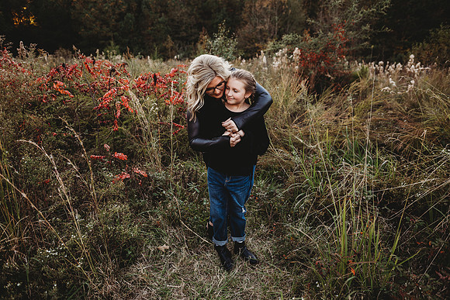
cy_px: 150
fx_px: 300
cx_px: 225
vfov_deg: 53.2
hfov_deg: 73.7
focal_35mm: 24
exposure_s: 1/125
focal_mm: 24
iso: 100
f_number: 2.5
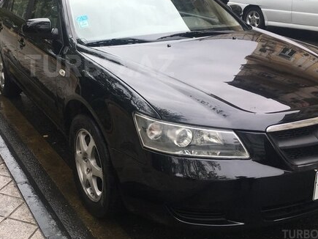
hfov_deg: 42.2
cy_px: 66
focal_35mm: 44
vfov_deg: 32.4
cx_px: 99
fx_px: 404
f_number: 2.2
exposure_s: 1/413
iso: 25
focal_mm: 4.15
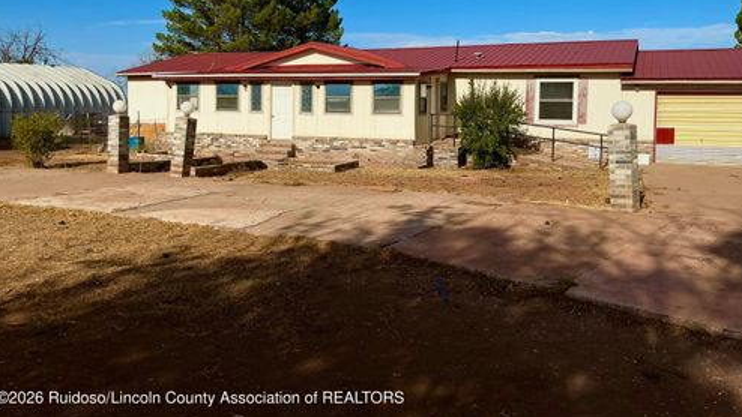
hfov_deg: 61.0
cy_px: 142
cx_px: 371
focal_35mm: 32
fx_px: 630
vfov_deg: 36.3
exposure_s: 1/3125
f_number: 1.8
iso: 25
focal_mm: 3
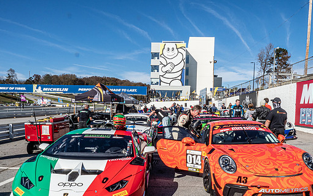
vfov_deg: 42.5
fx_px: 247
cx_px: 157
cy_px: 133
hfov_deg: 64.6
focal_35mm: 29
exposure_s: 1/60
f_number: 22
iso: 200
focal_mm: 12
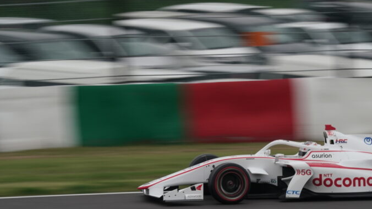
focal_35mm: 619
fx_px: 6105
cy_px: 20
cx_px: 212
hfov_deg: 3.5
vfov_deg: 2.0
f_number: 16
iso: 400
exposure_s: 1/125
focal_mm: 341
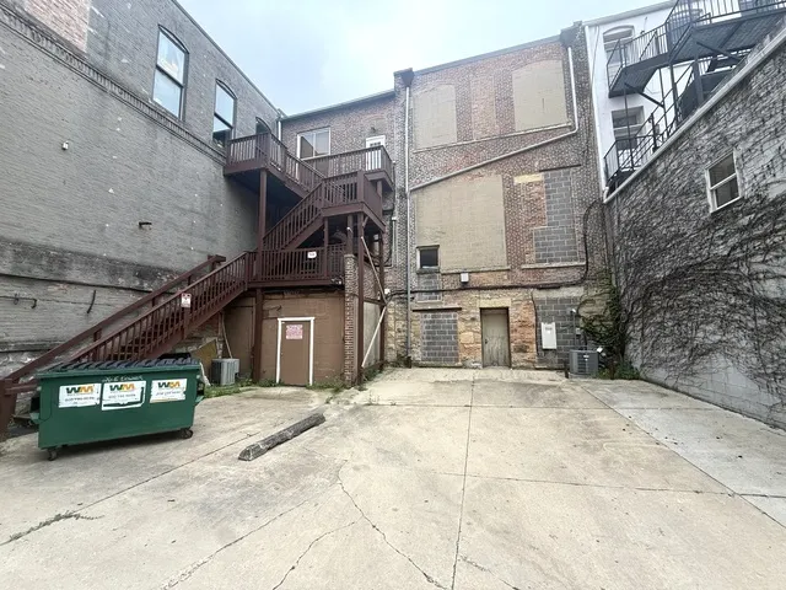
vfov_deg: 85.7
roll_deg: +0.0
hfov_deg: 102.1
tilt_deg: +7.6
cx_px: 393
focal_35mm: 14
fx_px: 318
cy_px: 295
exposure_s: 1/104
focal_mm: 2.22
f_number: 2.2
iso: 40
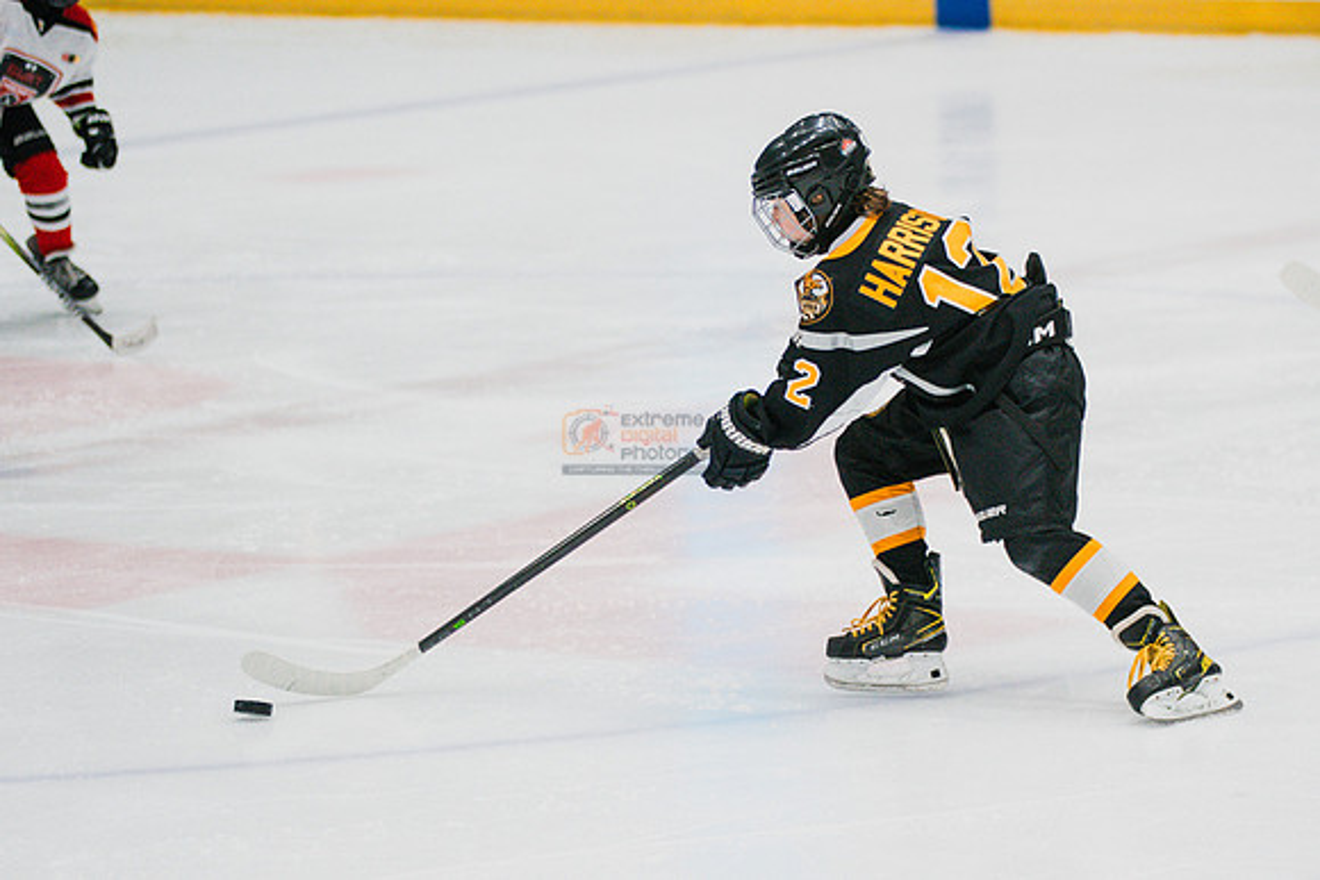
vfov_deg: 7.0
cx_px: 871
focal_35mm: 196
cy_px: 449
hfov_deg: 10.5
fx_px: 7186
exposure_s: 1/1600
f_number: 3.2
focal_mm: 132
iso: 3200
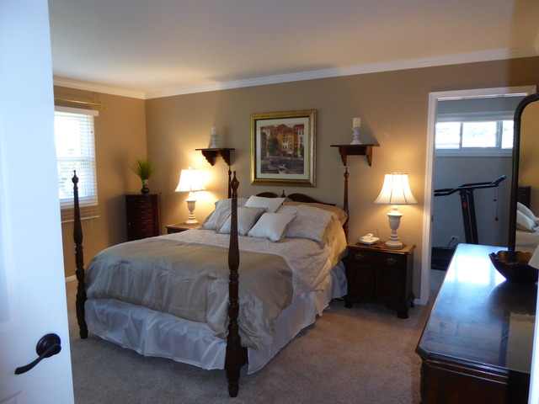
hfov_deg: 69.4
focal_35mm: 25
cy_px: 202
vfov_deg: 54.9
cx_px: 270
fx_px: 389
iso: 500
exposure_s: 1/60
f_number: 3.3
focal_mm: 4.3
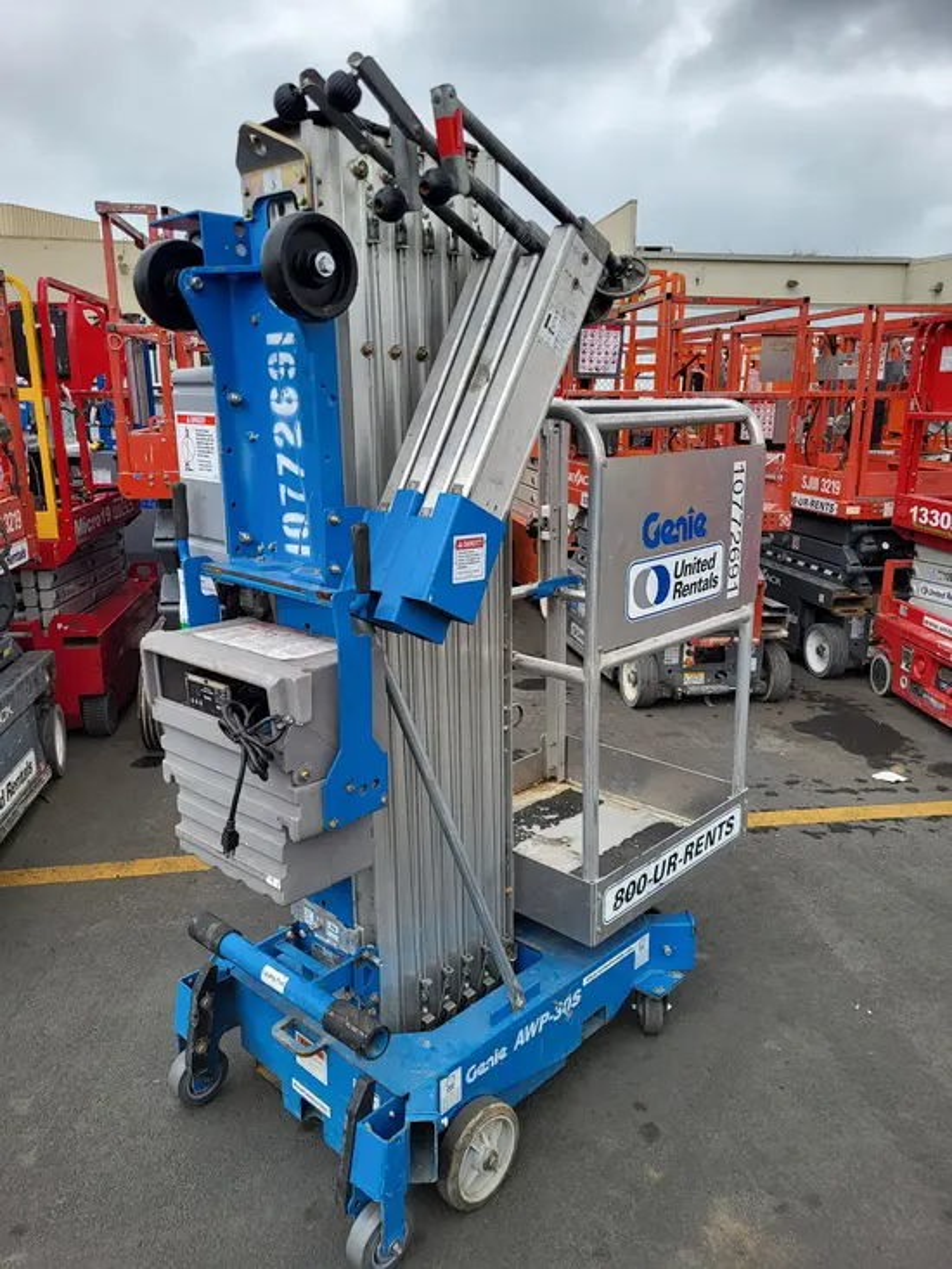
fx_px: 953
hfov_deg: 53.1
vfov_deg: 67.3
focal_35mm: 26
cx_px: 476
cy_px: 634
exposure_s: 1/761
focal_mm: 5.4
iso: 40
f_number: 1.8
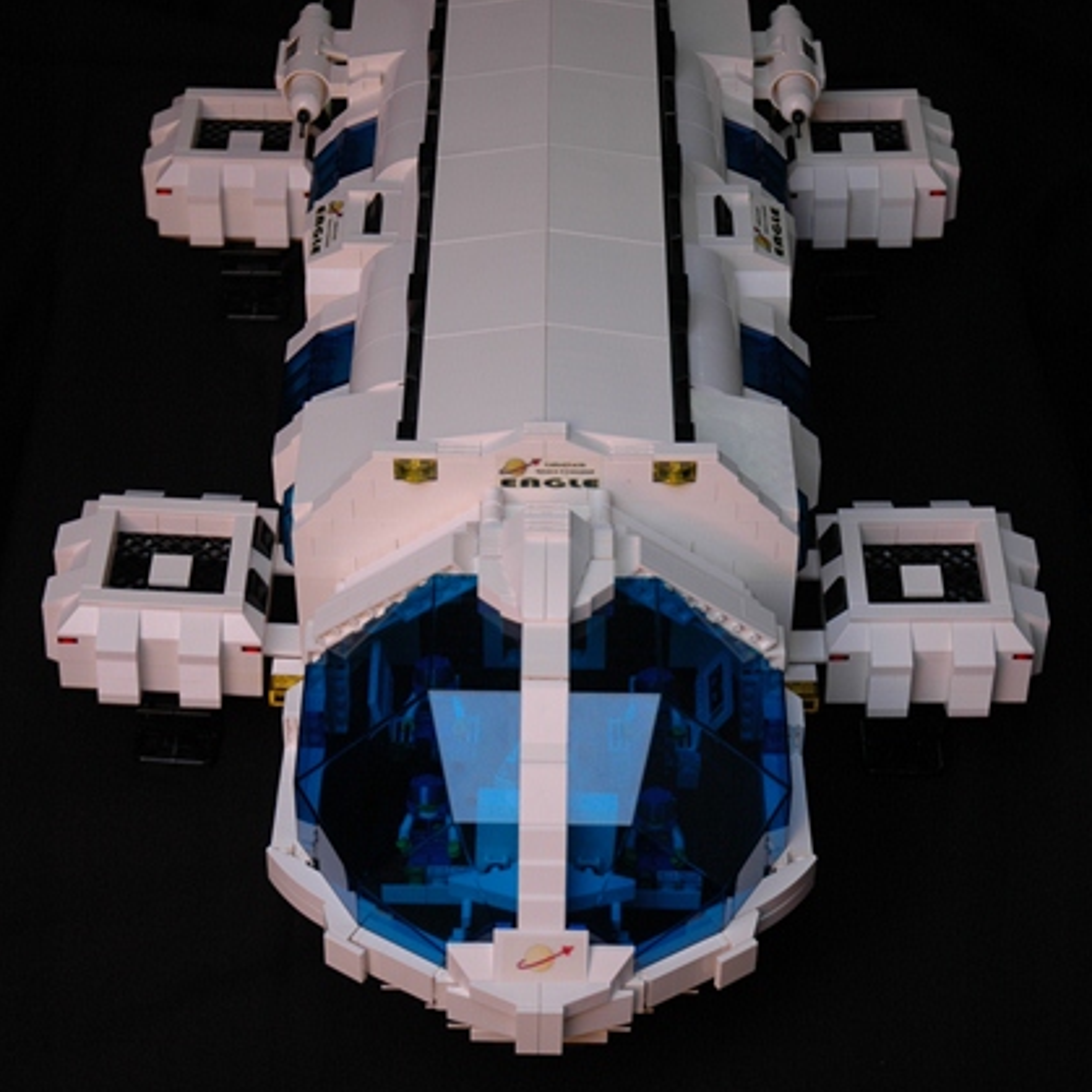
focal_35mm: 74
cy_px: 456
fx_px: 2641
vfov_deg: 23.3
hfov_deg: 23.4
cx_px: 542
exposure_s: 1/50
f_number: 4.2
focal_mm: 38
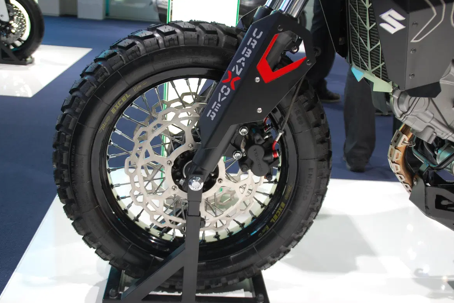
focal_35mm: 43
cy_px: 151
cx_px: 224
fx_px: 542
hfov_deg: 45.4
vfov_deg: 31.2
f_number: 4
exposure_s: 1/60
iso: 400
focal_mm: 28
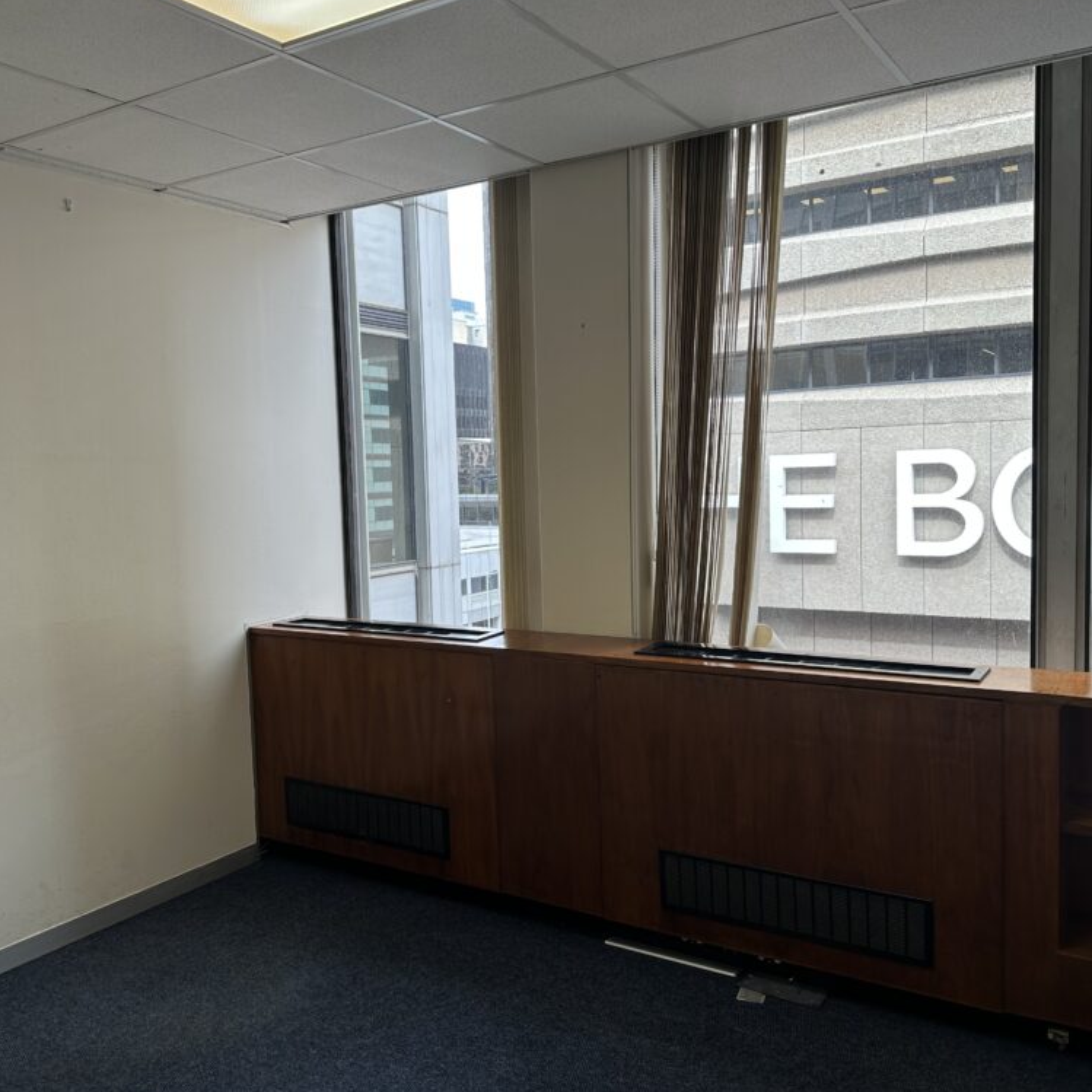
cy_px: 547
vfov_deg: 55.6
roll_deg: +0.8
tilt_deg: -4.2
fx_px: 1035
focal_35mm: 29
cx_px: 532
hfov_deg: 55.6
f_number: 1.78
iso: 64
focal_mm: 6.86
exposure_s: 1/127
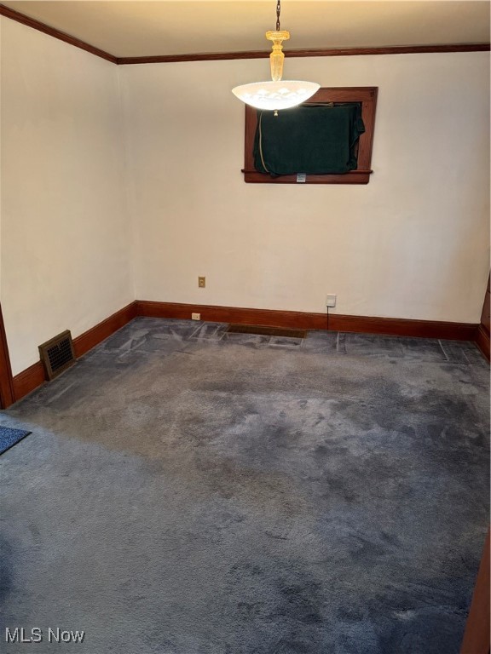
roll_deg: -0.3
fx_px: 454
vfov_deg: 71.6
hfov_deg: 56.8
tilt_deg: -19.4
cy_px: 327
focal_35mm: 24
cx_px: 246
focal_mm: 6.76
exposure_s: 1/60
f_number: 1.78
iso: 400
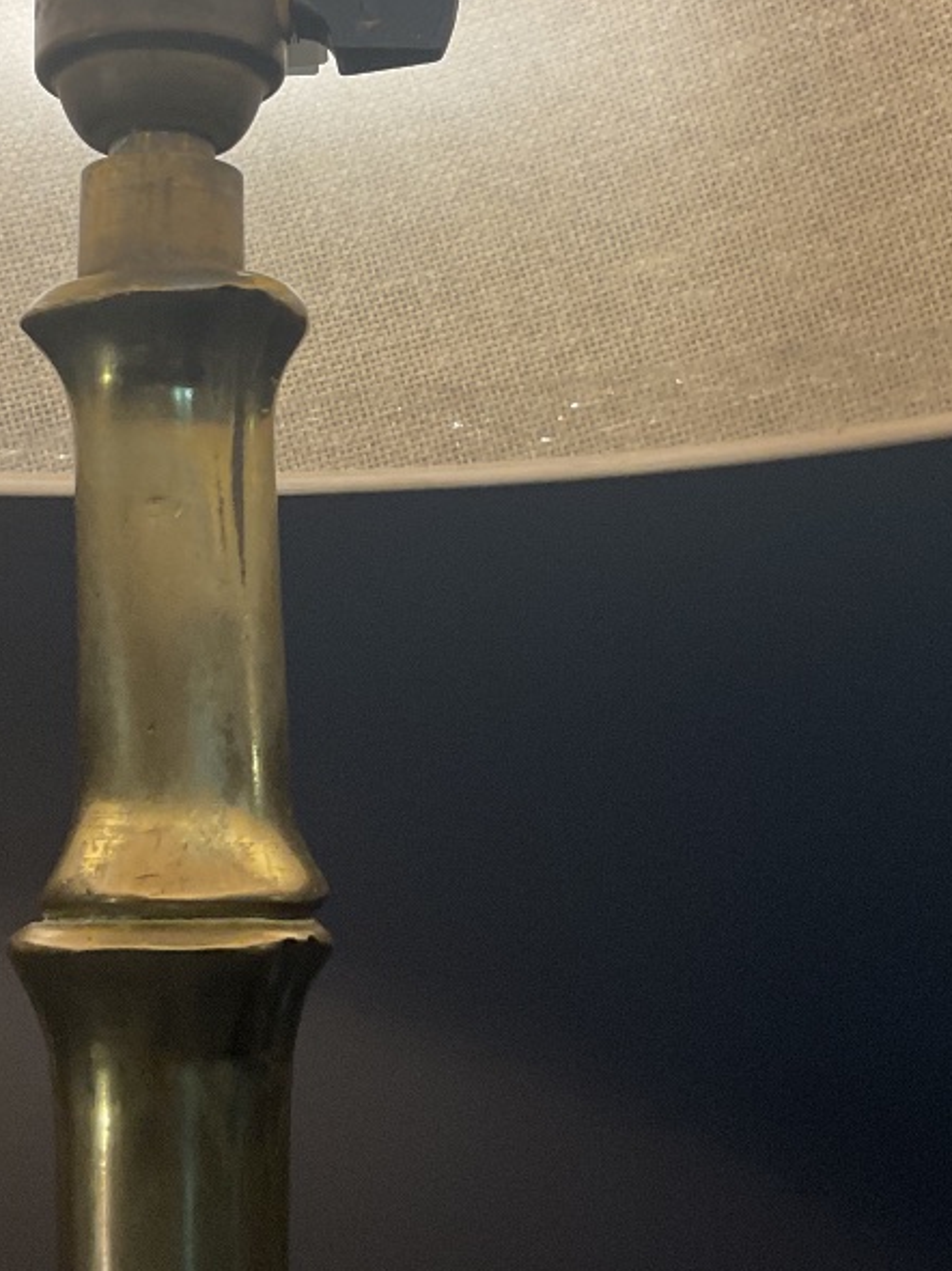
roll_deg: +2.2
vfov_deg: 32.3
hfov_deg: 24.7
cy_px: 377
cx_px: 360
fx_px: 2165
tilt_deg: +11.7
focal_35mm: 59
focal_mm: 3
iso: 40
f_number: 1.8
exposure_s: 1/60
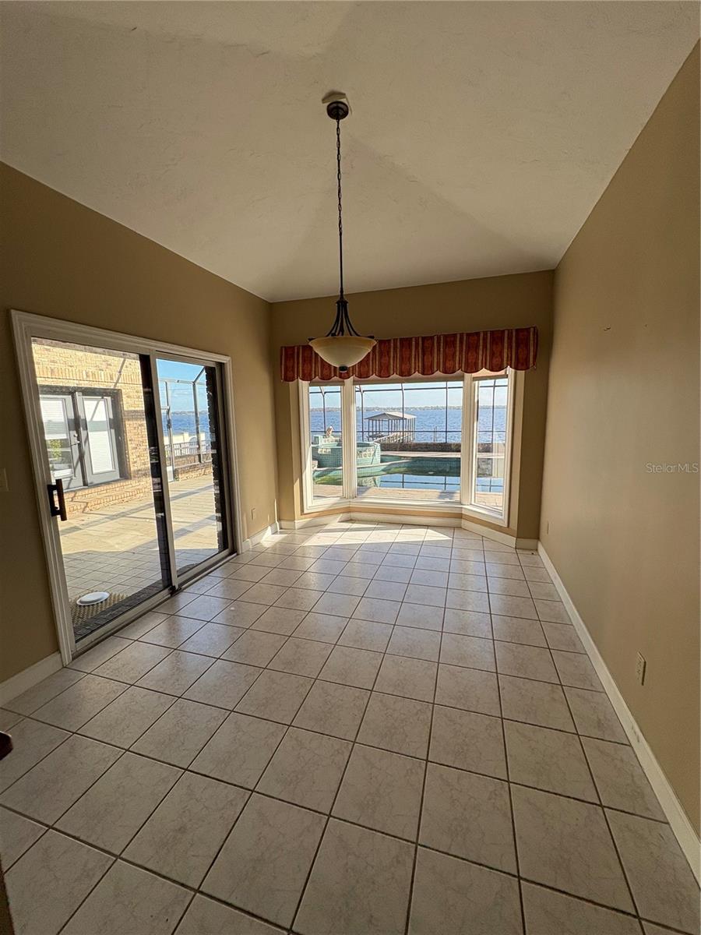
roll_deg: +2.0
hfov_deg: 85.7
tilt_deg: -8.6
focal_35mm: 14
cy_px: 468
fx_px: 378
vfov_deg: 102.1
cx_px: 350
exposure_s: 1/183
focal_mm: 2.22
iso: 40
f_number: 2.2
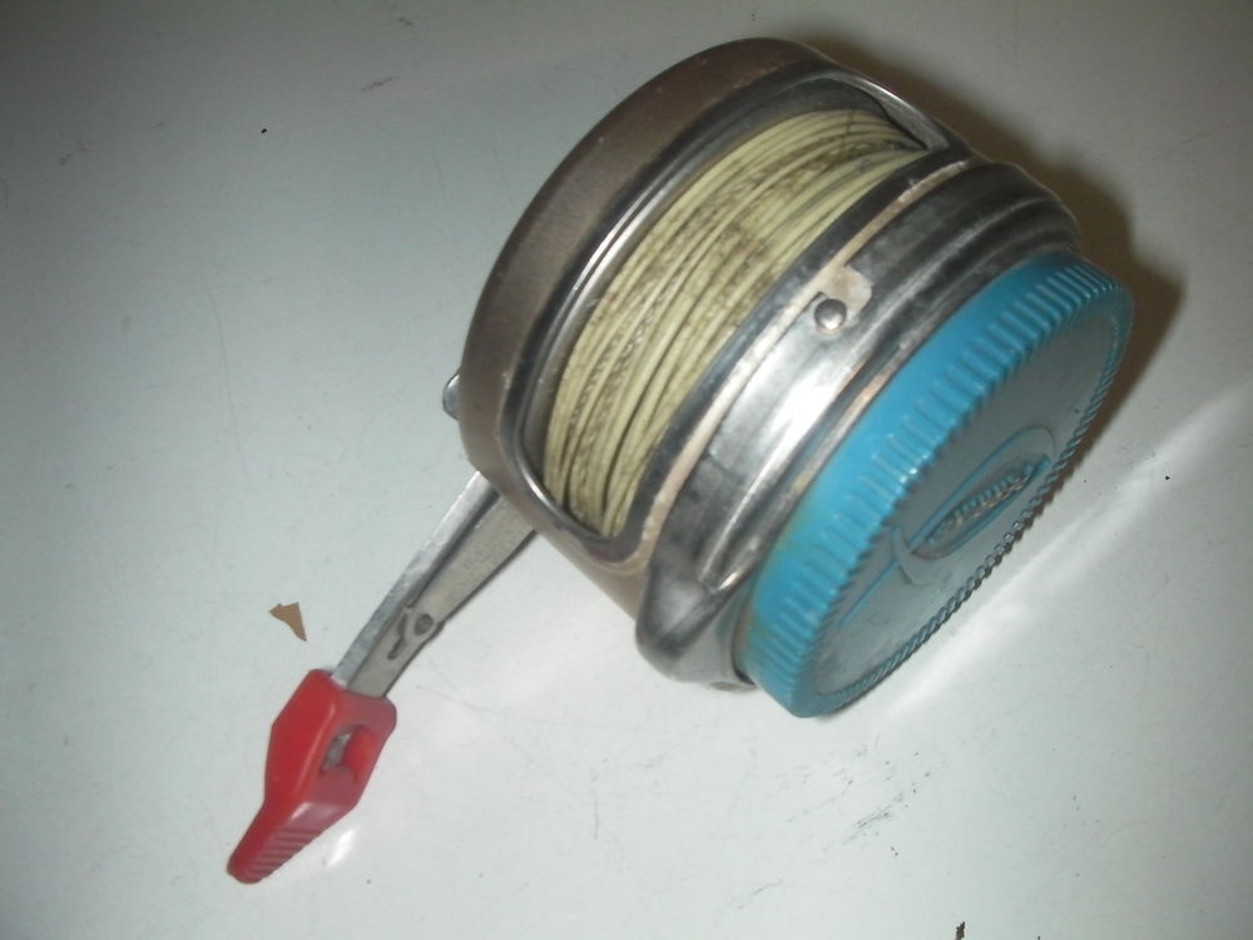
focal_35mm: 38
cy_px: 470
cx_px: 626
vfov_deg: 37.7
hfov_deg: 49.0
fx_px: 1375
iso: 200
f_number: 5.6
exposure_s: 1/30
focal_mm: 6.3
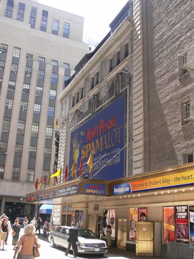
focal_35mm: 40
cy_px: 130
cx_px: 97
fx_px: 299
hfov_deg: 36.0
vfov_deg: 46.8
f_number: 4
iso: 80
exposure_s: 1/80
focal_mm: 8.4
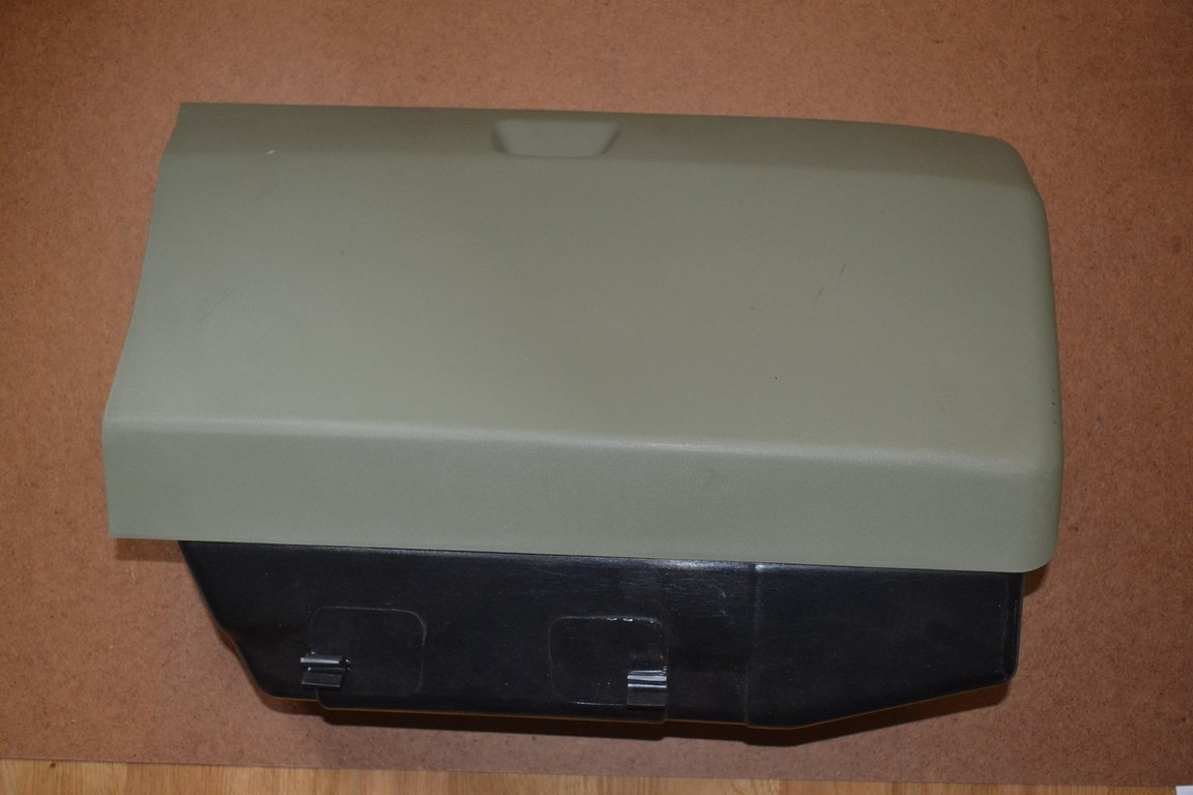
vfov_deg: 34.2
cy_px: 398
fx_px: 1292
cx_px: 596
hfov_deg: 49.6
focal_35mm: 39
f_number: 4.2
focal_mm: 26
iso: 1250
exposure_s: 1/60
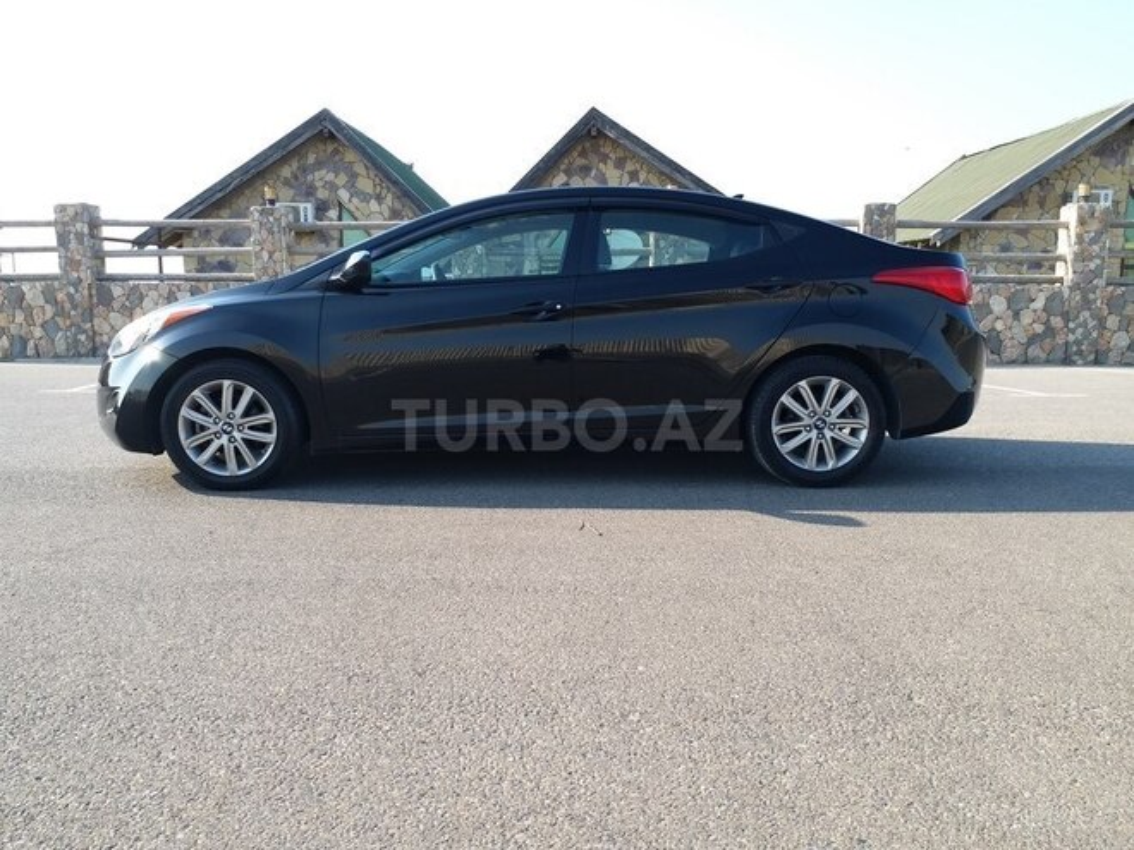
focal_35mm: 27
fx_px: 885
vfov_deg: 51.4
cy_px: 425
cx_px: 567
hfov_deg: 65.3
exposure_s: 1/411
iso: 40
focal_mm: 3.6
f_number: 1.9
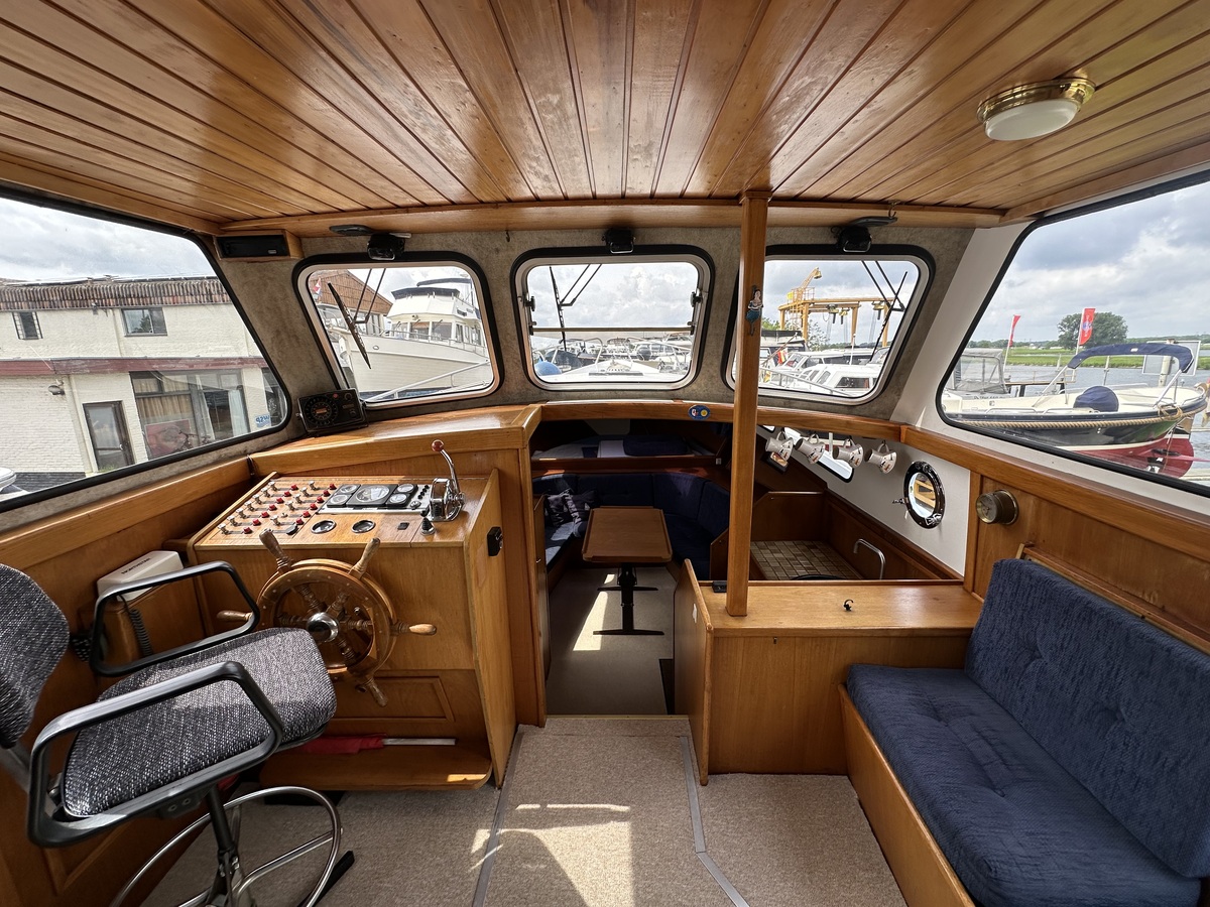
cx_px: 605
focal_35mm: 14
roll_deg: +1.9
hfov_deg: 102.1
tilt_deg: -10.8
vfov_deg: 85.7
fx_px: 489
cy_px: 454
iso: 40
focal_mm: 2.22
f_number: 2.2
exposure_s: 1/355
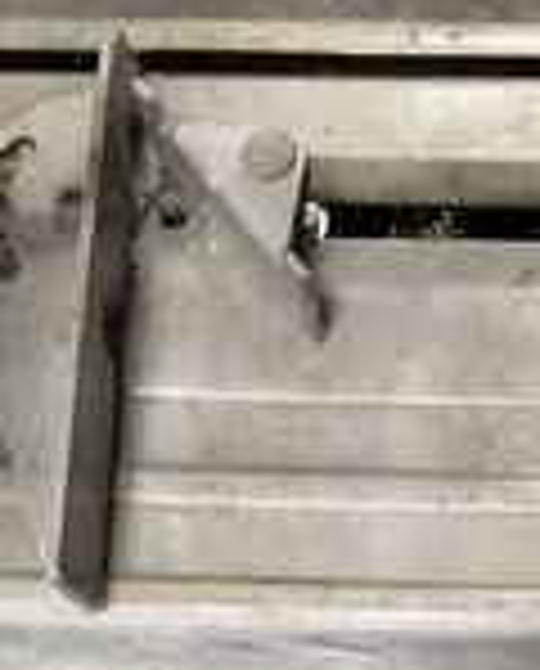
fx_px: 1612
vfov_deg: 23.5
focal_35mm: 81
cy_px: 297
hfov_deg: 18.8
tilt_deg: -69.0
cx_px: 432
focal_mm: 3.3
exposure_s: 1/30
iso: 500
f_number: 2.4
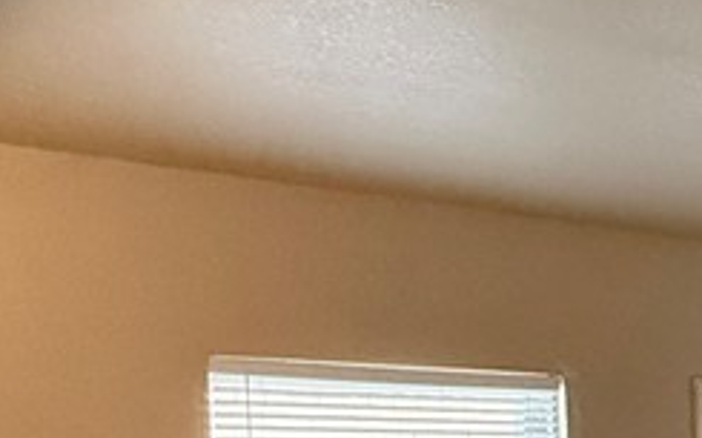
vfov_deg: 19.6
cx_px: 1212
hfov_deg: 22.4
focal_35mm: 62
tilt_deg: -1.0
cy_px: 532
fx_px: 1186
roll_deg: +1.1
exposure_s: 1/120
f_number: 2.2
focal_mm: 2.22
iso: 500
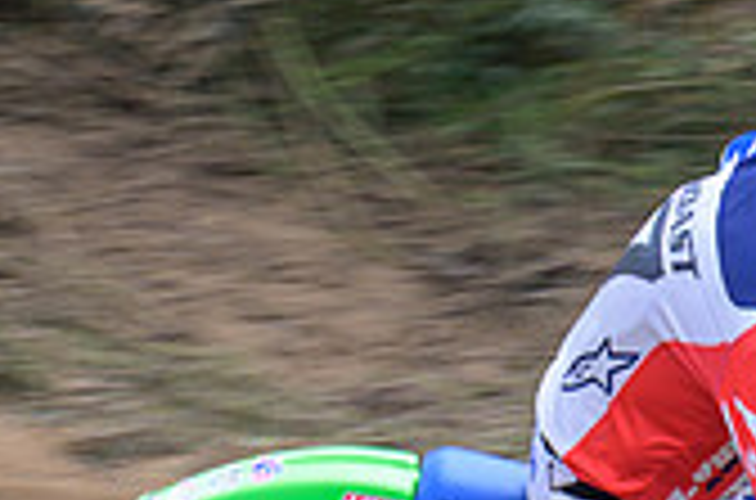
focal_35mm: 1313
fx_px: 27495
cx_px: 901
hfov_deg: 1.6
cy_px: 553
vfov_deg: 1.0
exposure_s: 1/160
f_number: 4
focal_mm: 200
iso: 64
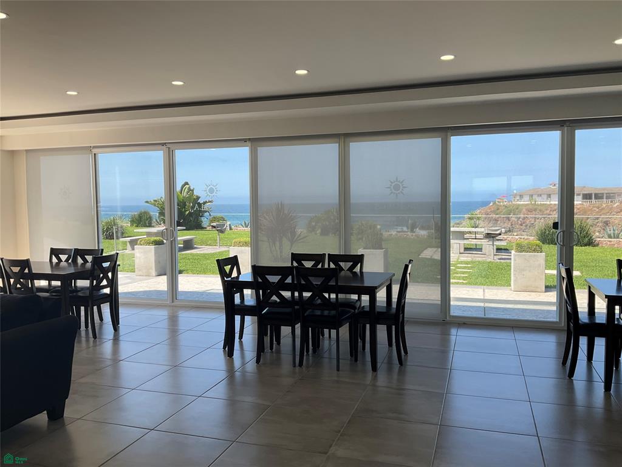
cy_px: 234
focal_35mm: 29
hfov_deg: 61.7
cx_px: 311
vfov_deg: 48.2
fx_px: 521
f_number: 1.8
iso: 25
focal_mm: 3
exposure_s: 1/378
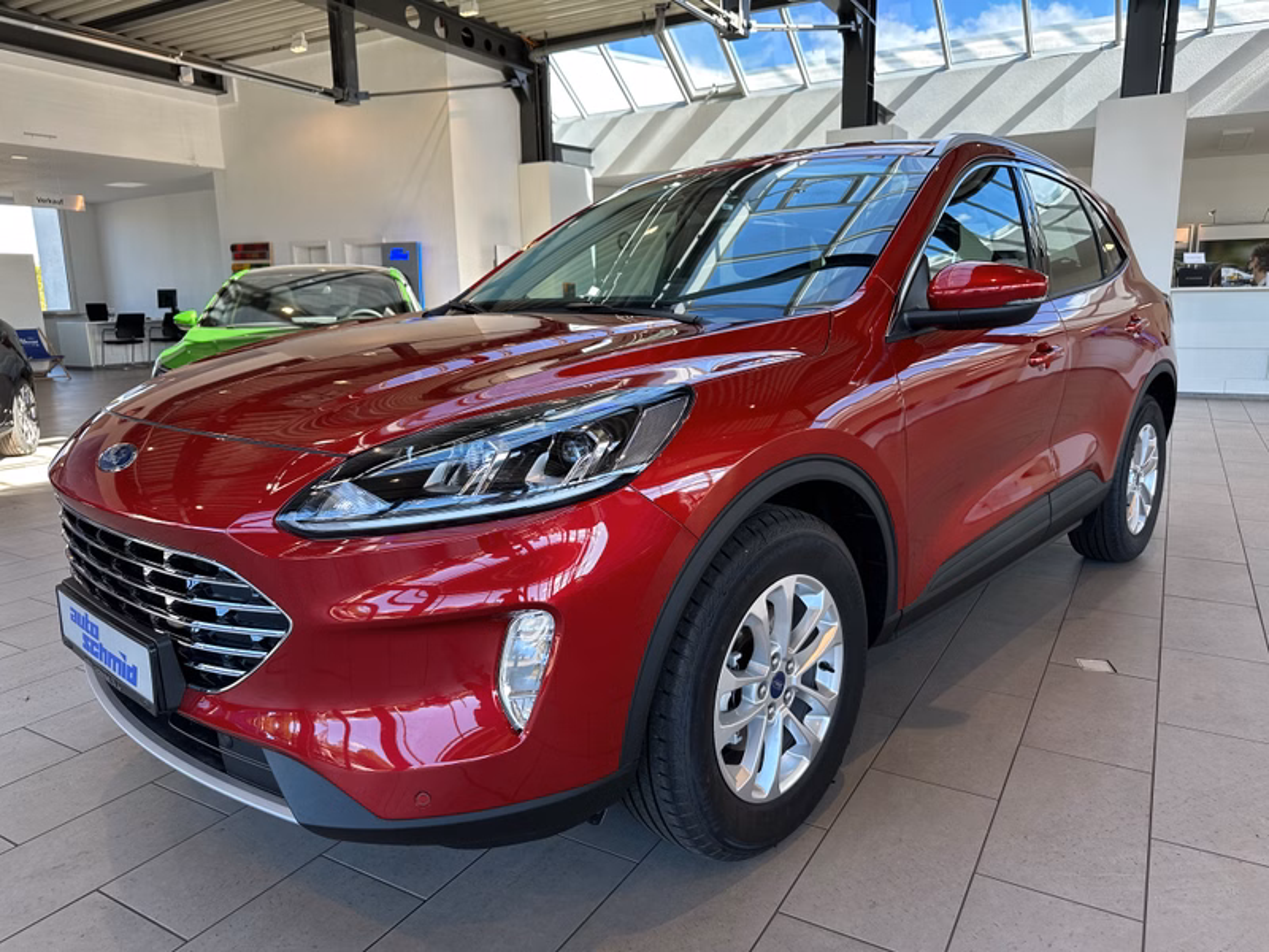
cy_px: 476
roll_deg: +1.1
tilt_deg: -11.7
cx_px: 634
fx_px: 880
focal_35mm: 24
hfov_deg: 71.6
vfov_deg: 56.8
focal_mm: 6.86
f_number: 1.78
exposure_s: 1/168
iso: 80
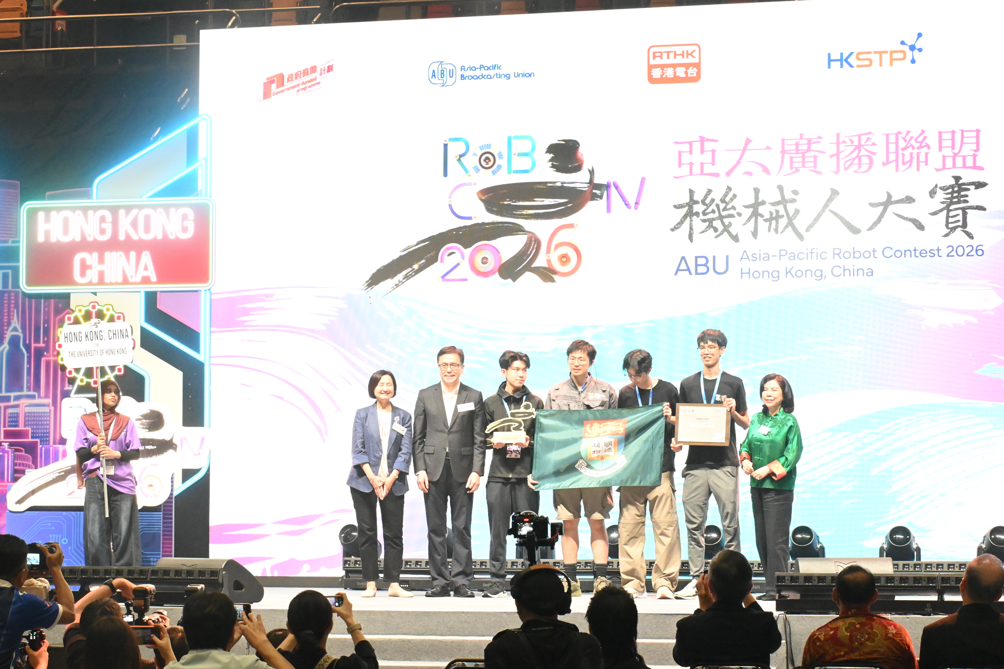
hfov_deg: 19.2
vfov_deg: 12.9
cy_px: 334
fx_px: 2970
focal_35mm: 106
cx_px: 502
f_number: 11
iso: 8000
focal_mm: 71
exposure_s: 1/60
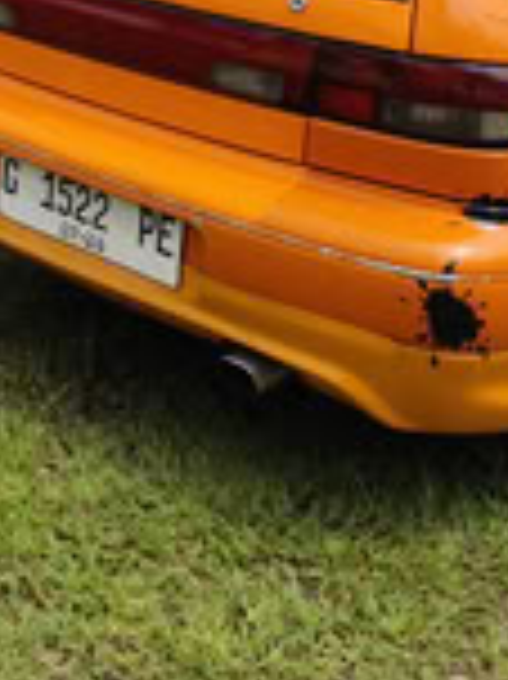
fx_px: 1430
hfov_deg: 17.8
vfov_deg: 22.8
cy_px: -275
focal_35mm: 73
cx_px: -274
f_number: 1.65
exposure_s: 1/1508
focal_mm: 6.19
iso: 50
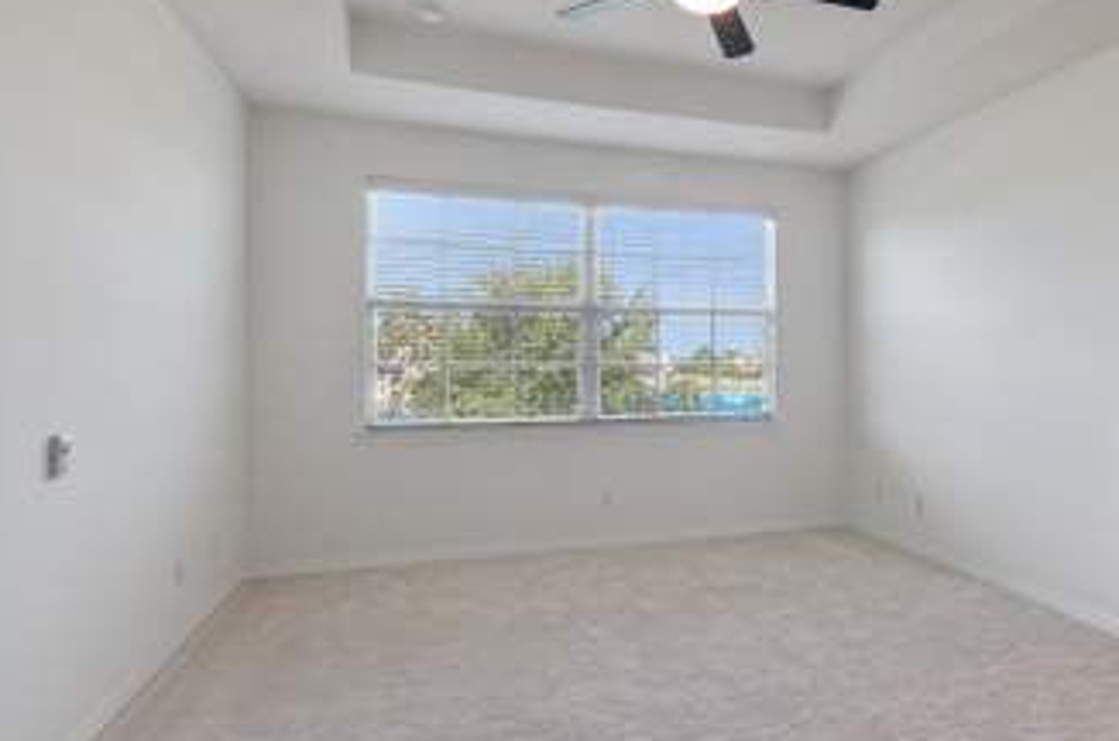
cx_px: 789
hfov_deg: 67.8
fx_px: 787
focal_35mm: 25
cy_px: 391
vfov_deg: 50.4
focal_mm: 11.5
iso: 200
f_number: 8
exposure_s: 1/13
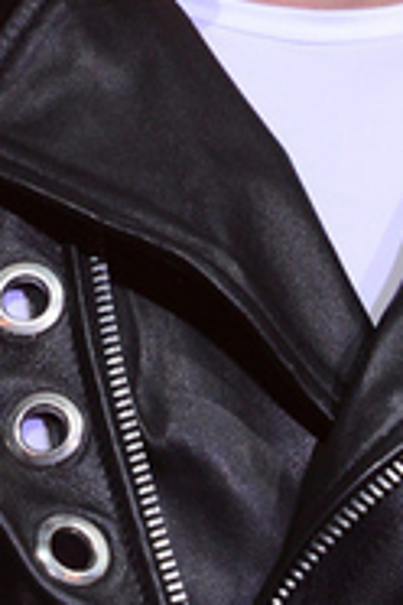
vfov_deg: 2.2
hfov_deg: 1.5
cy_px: 91
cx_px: 114
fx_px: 15615
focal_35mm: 930
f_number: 4
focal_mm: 180
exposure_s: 1/125
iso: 1600
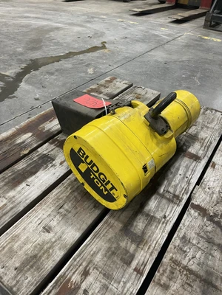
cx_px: 111
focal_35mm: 25
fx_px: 214
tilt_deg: -40.2
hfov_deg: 54.9
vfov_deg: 69.4
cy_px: 148
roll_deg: -1.7
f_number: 1.6
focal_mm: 5.1
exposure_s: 1/60
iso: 250
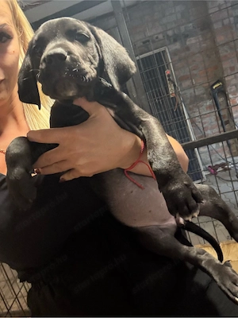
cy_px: 159
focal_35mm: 30
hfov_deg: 46.8
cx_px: 119
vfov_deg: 60.0
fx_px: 275
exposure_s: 1/50
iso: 200
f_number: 1.9
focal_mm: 2.69
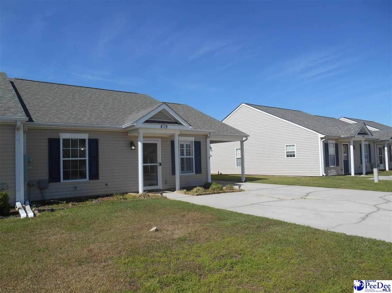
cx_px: 196
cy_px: 146
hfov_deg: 67.3
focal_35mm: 26
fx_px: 294
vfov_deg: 53.0
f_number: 3.4
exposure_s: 1/1000
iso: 80
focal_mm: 4.7
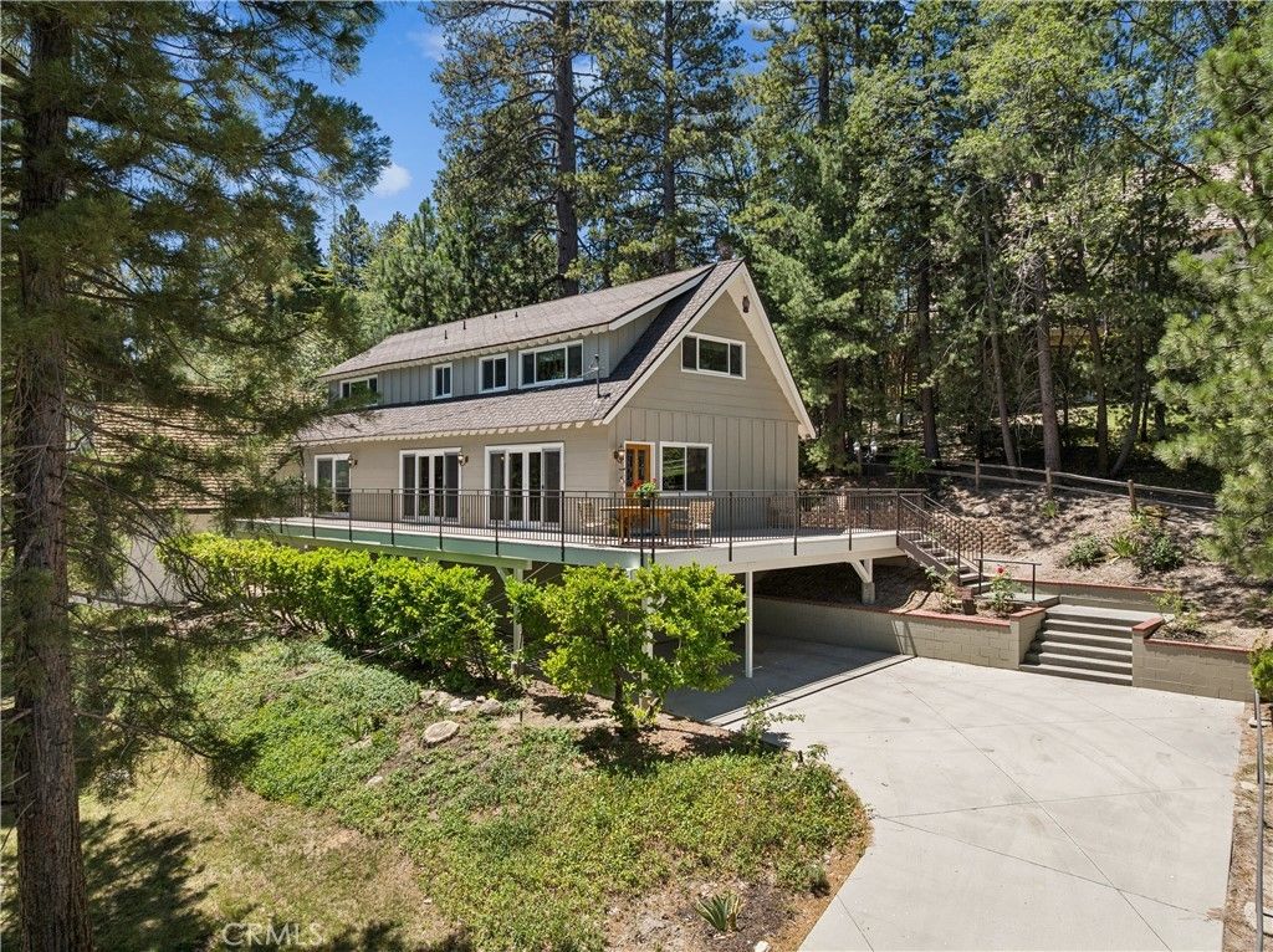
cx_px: 636
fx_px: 882
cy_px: 476
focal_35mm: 24
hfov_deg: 71.6
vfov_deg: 56.7
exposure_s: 1/60
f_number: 2.8
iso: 110
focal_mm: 12.3
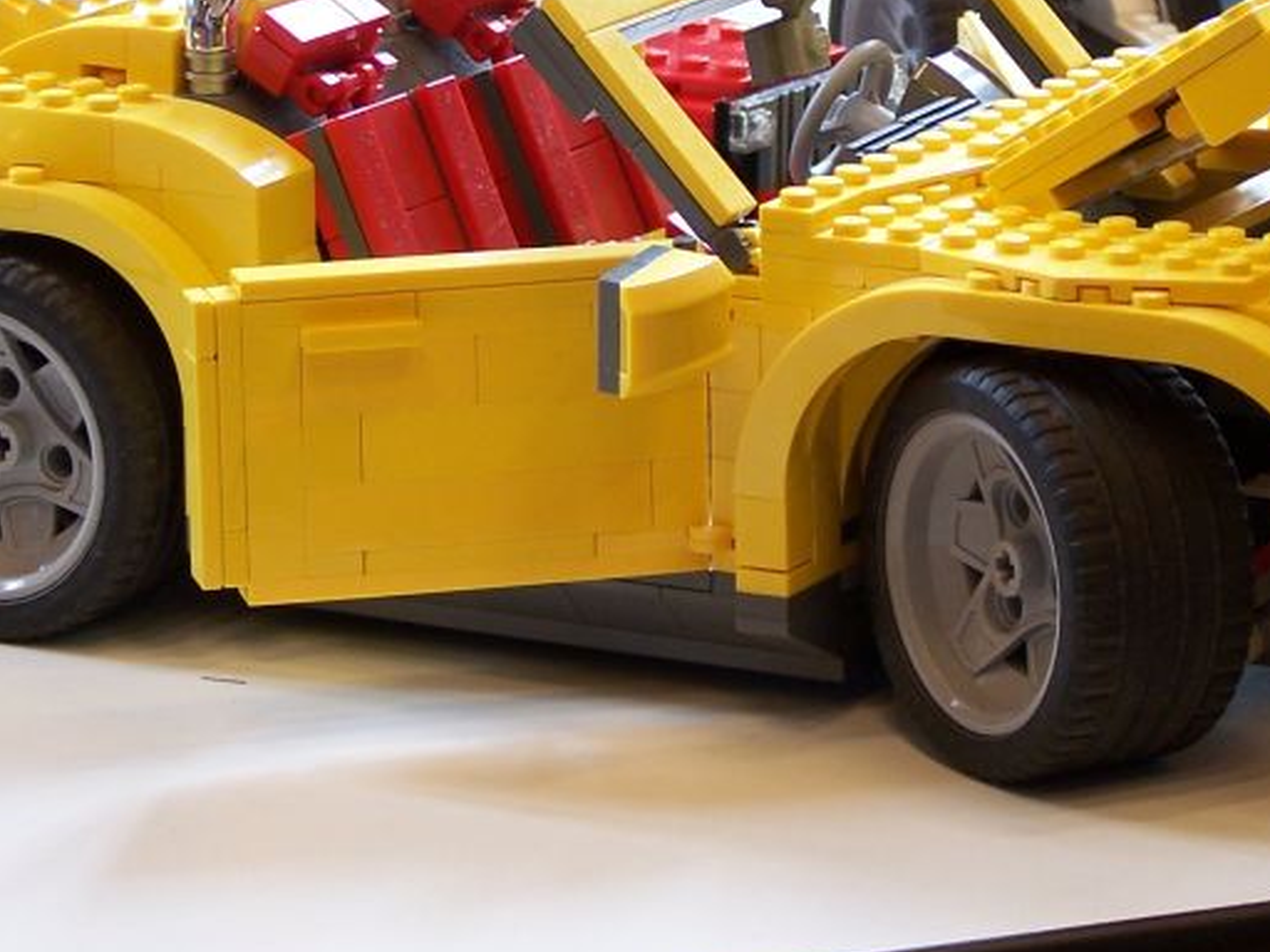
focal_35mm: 188
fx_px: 6897
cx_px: 712
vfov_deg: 7.9
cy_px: 228
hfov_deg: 10.5
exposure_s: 1/20
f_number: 3.2
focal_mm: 15.6
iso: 80
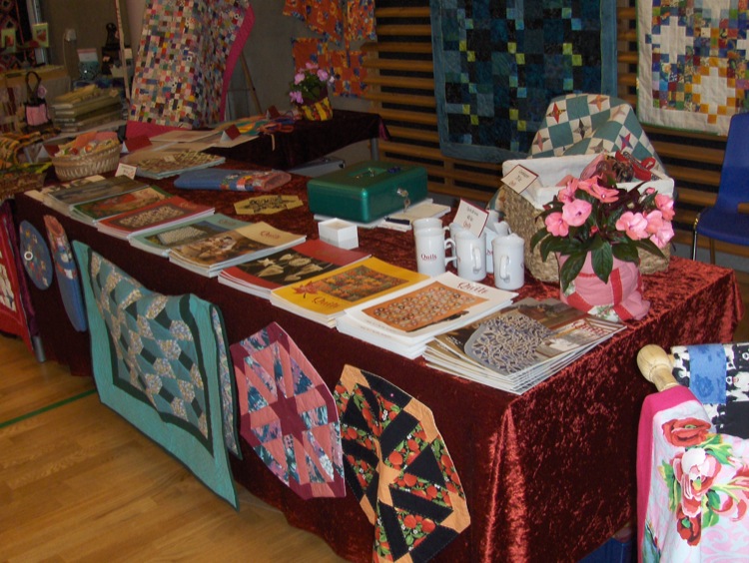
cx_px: 374
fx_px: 888
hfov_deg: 45.7
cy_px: 282
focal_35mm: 41
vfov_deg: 35.2
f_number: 3.5
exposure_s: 1/60
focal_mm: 6.5
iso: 100
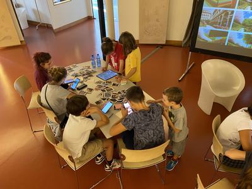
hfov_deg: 67.3
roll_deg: +3.8
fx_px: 189
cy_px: 94
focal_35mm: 26
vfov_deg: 53.1
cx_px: 126
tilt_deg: -36.8
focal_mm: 4.25
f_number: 1.8
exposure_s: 1/50
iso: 400
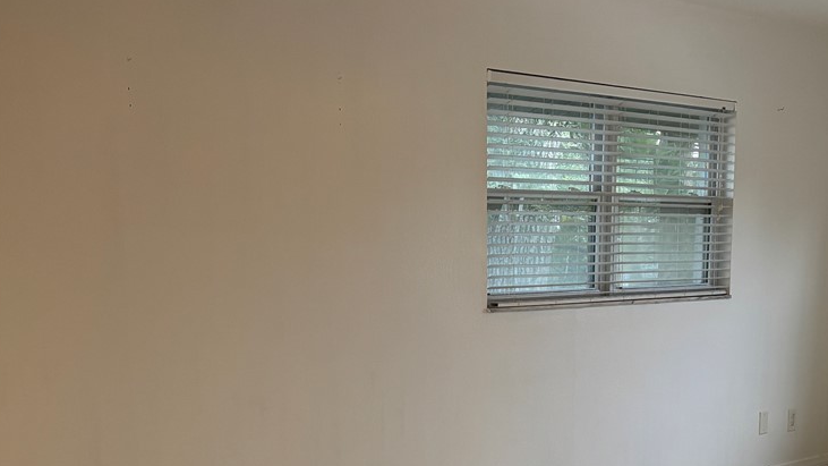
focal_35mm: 62
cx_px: 509
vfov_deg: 18.5
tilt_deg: -12.0
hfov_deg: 33.7
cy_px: 541
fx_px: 1361
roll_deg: -0.2
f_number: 1.6
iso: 125
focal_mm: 5.96
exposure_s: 1/120
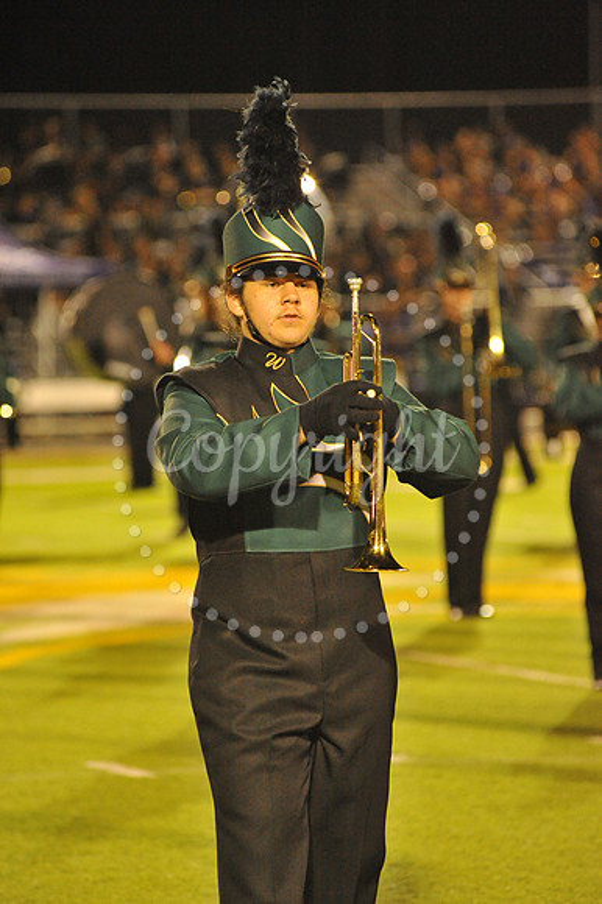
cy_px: 452
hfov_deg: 6.9
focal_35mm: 200
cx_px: 301
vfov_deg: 10.3
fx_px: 5022
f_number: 5
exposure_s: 1/200
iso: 6400
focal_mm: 200
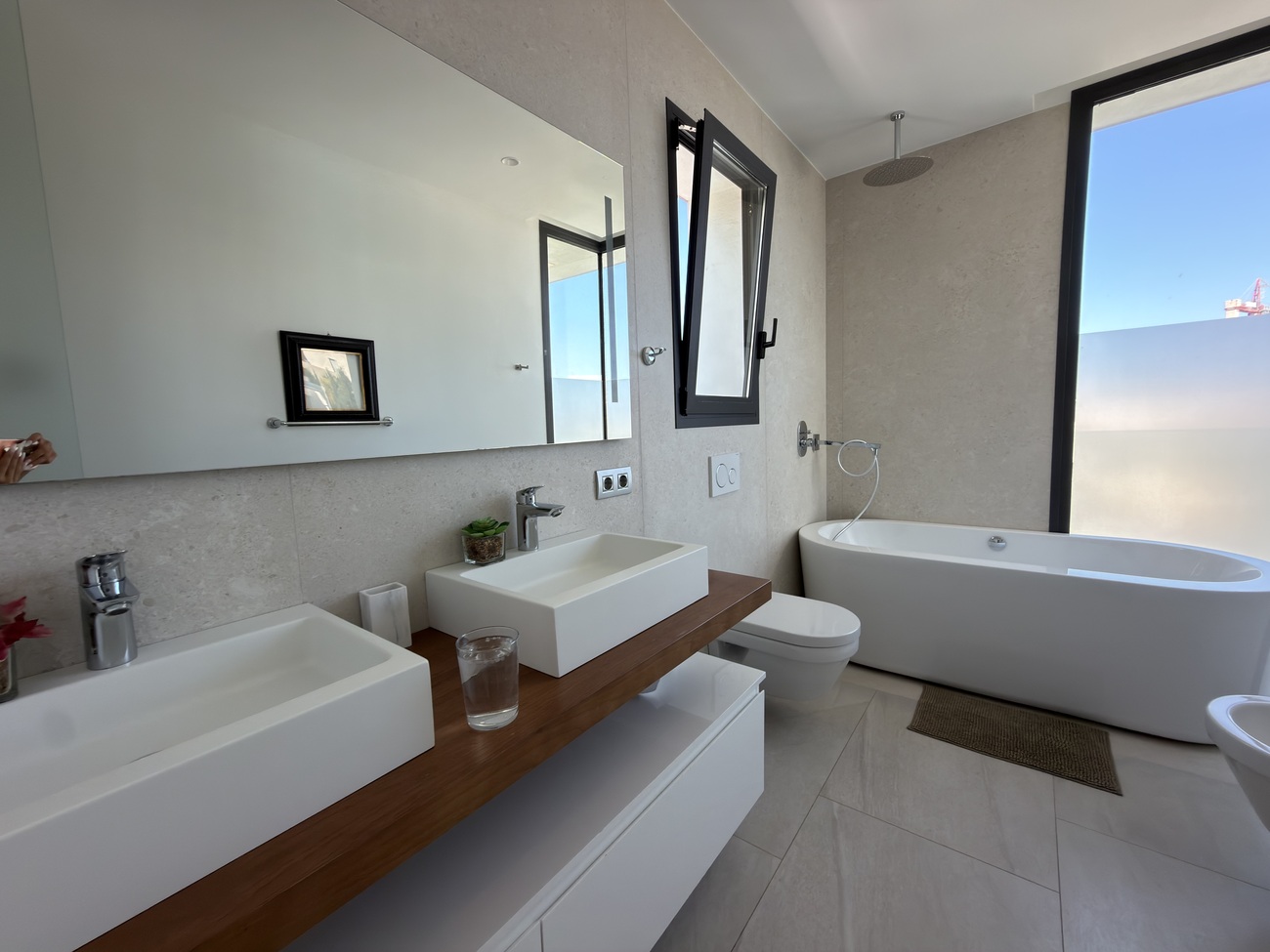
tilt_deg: -3.4
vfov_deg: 85.7
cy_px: 476
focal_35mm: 14
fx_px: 514
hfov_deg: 102.1
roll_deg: +1.3
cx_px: 635
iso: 50
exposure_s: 1/136
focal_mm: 2.22
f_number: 2.2
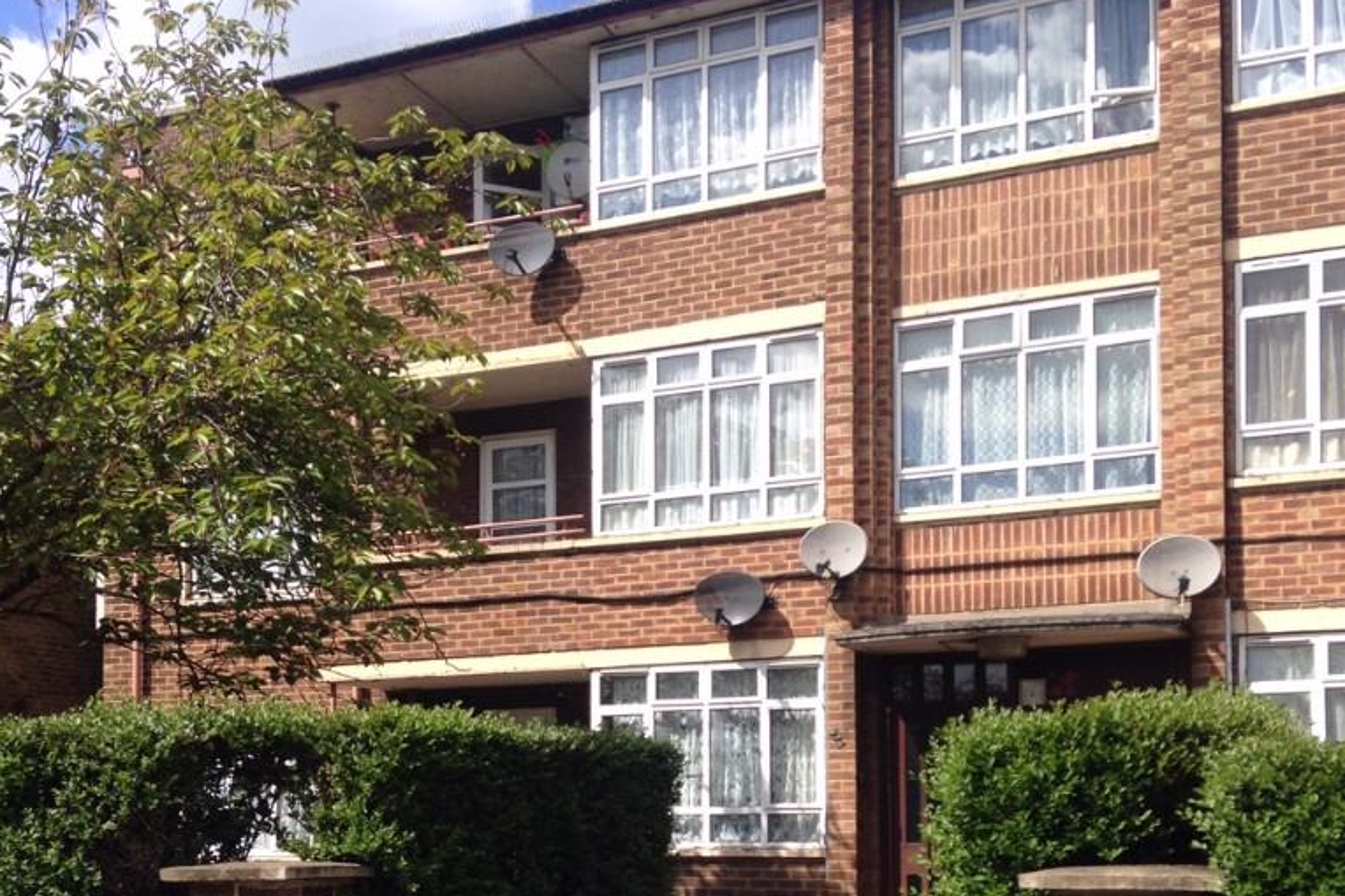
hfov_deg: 42.8
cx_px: 671
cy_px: 738
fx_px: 1718
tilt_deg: +4.6
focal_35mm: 46
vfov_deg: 28.5
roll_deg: +1.4
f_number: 2.4
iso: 50
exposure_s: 1/1355
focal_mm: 4.12
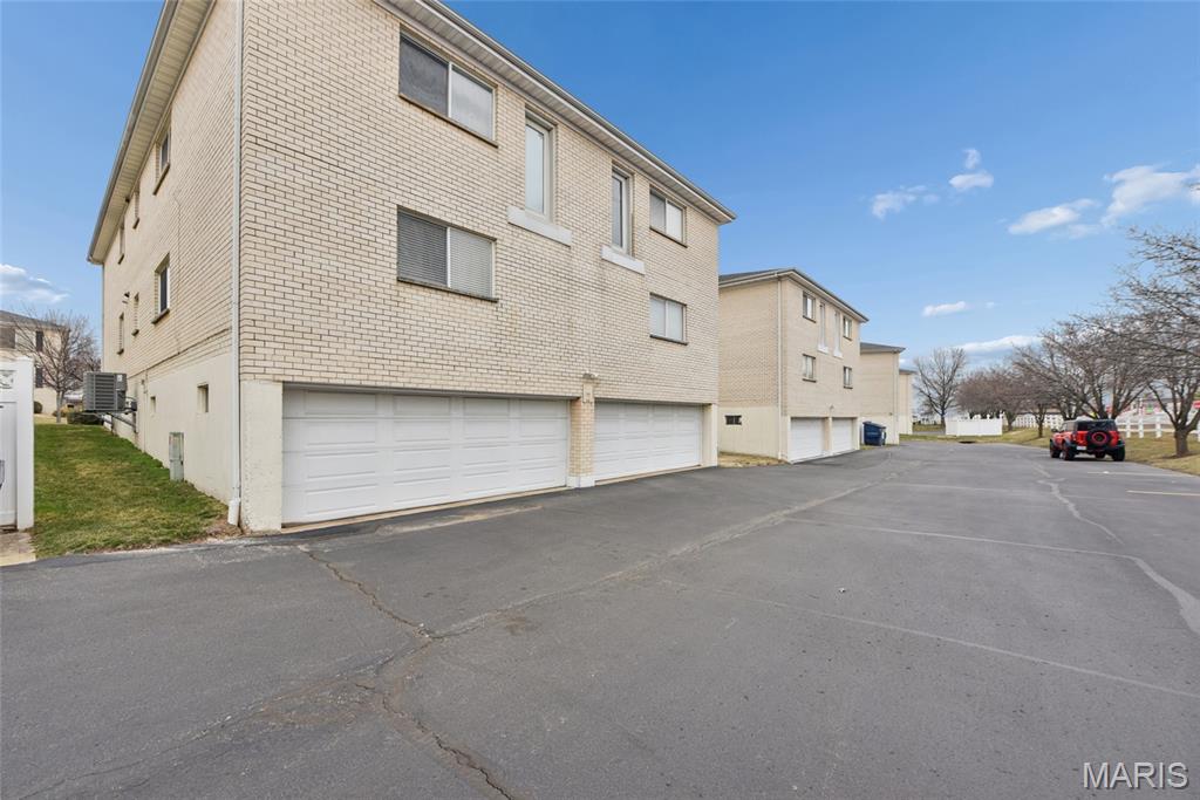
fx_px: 467
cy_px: 400
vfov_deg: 81.2
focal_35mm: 14
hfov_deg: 104.2
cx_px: 600
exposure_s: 1/1000
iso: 400
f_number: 6.3
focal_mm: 14
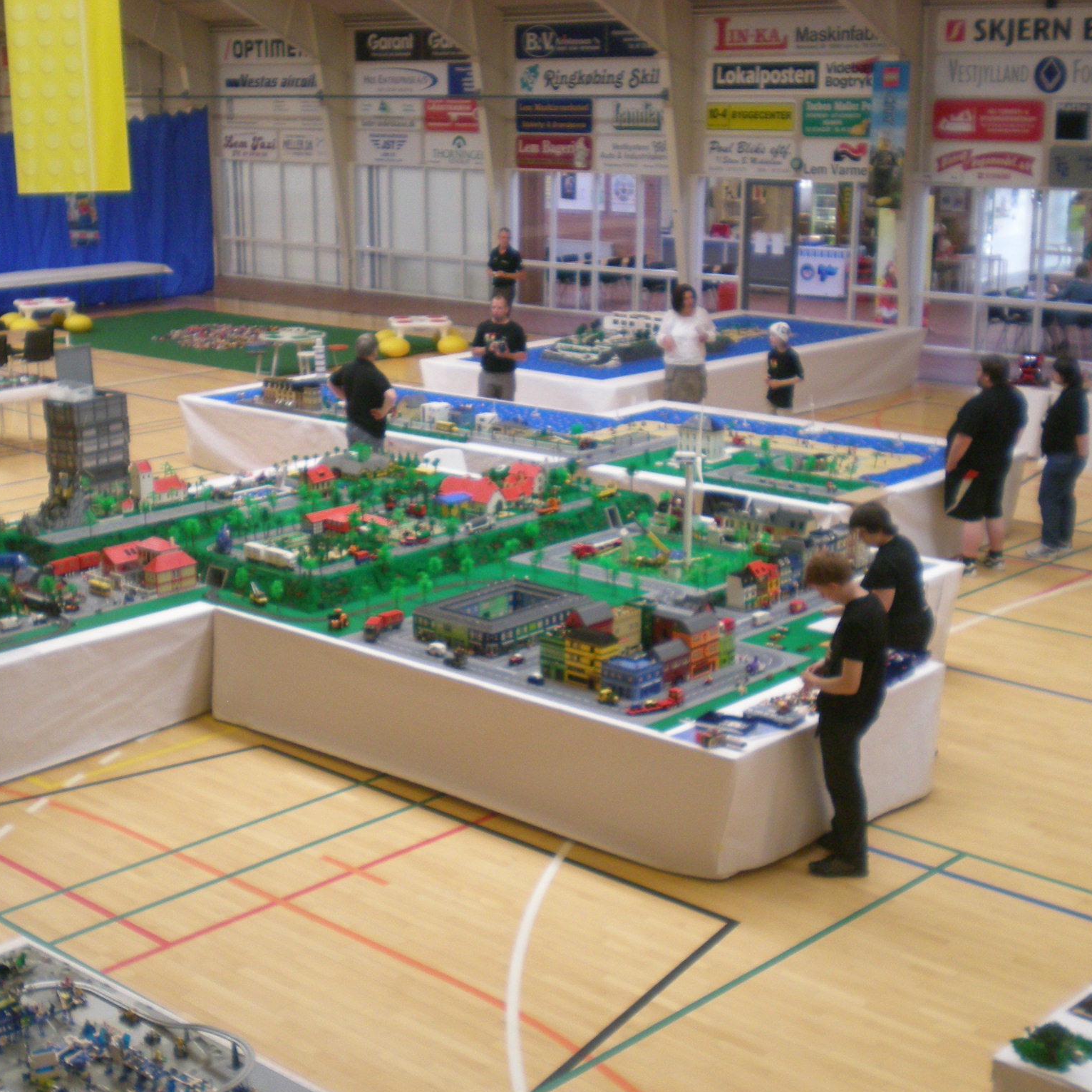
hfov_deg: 32.7
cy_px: 547
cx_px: 447
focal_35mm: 52
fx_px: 1856
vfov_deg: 32.8
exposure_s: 1/43.3
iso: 200
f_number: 3.5
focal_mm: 7.4
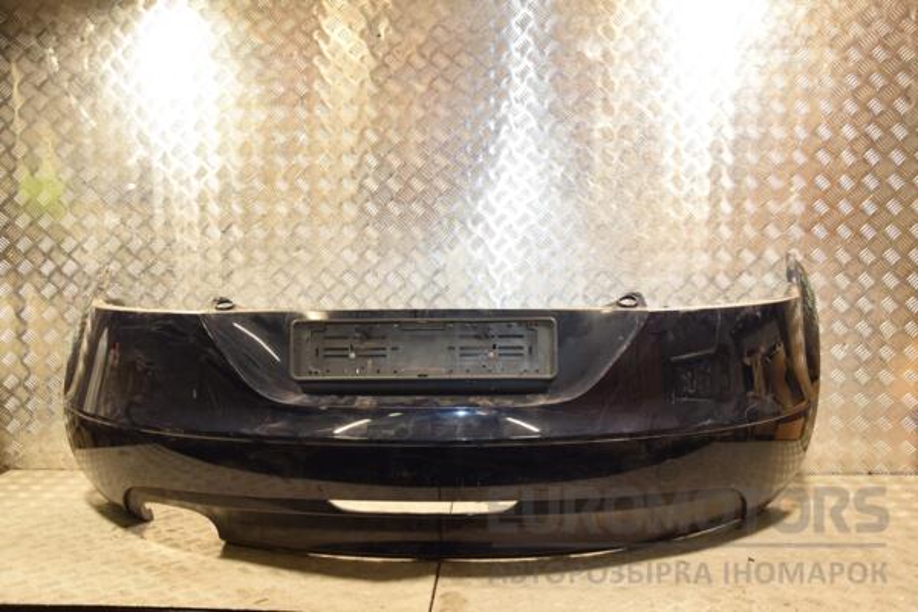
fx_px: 918
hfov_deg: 53.1
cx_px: 459
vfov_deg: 36.9
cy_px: 306
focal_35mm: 36
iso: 800
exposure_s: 1/125
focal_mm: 24
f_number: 5
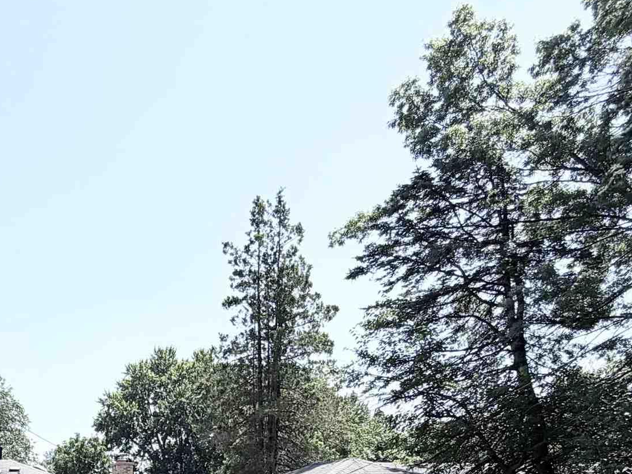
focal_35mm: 39
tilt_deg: -5.0
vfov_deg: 31.0
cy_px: 570
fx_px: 712
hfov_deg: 43.2
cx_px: 48
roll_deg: +0.4
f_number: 2.2
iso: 32
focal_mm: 2.22
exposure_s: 1/770
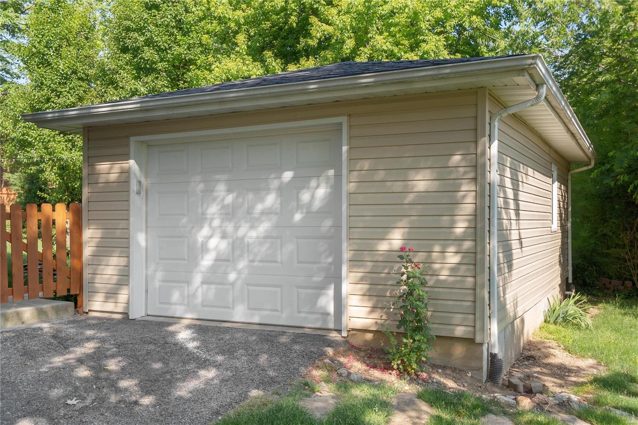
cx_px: 319
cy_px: 212
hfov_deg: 53.1
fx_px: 638
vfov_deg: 36.9
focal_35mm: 36
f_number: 8
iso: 400
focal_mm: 18
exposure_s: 1/80
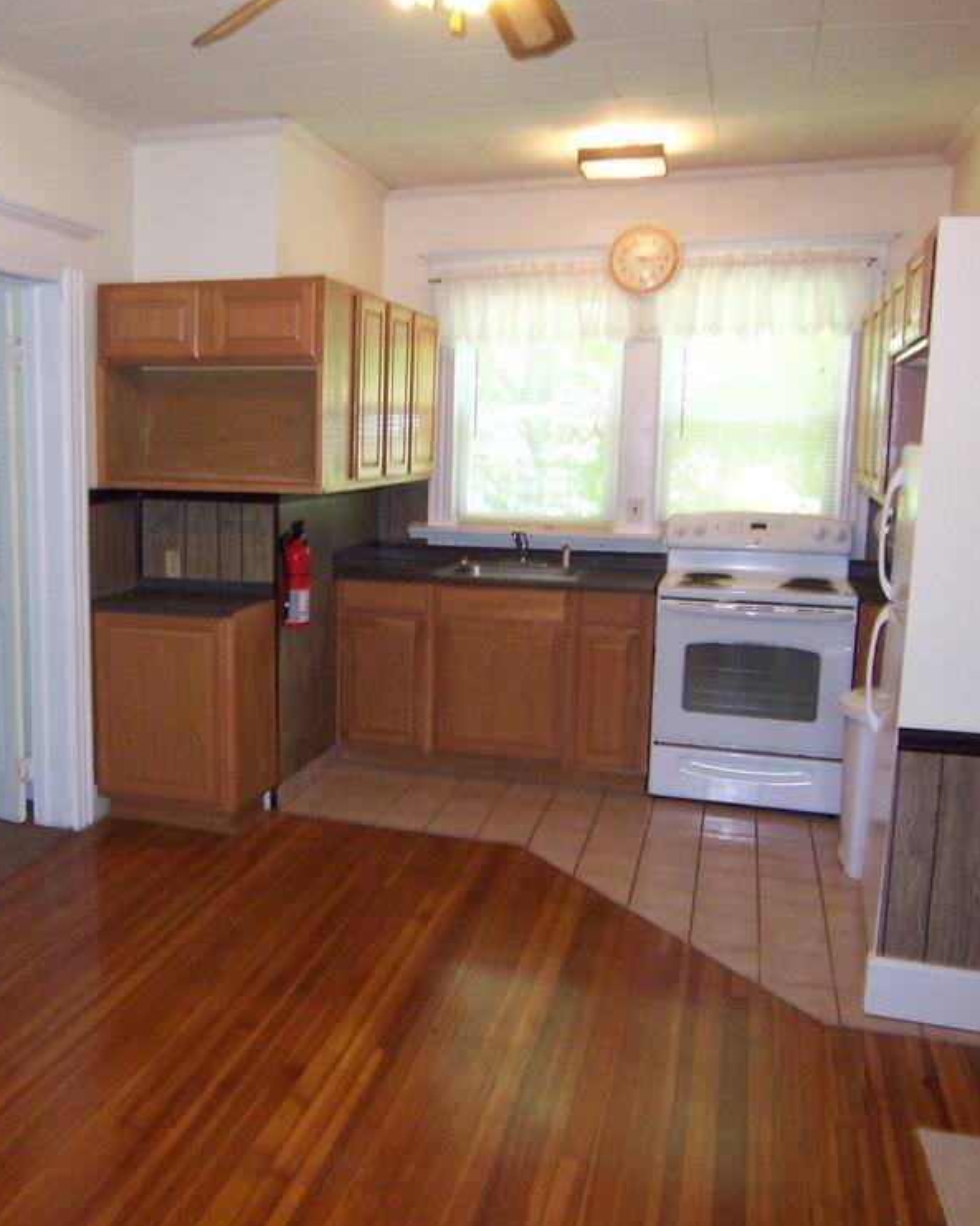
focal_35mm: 31
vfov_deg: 57.2
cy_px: 600
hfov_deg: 46.3
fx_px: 1125
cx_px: 322
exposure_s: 1/30
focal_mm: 3.8
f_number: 2.8
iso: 200
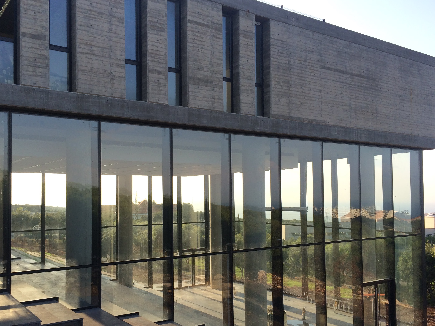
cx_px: 194
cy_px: 185
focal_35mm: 34
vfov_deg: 41.7
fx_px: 427
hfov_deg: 53.8
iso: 32
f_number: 2.2
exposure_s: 1/586
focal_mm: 4.15
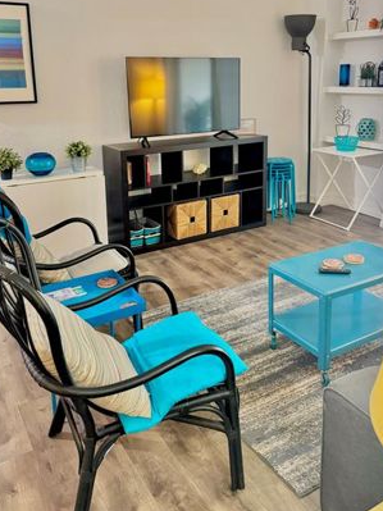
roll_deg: +1.6
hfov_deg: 44.1
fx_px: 472
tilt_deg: -11.3
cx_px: 199
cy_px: 178
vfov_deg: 55.8
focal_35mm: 32
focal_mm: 6.76
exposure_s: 1/60
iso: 800
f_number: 1.78
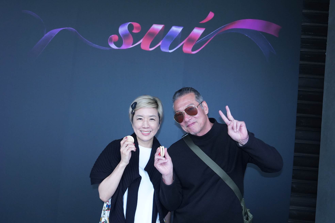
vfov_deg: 31.2
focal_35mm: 43
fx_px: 400
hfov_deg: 45.4
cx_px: 168
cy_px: 112
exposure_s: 1/250
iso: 2500
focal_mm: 29
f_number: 3.2
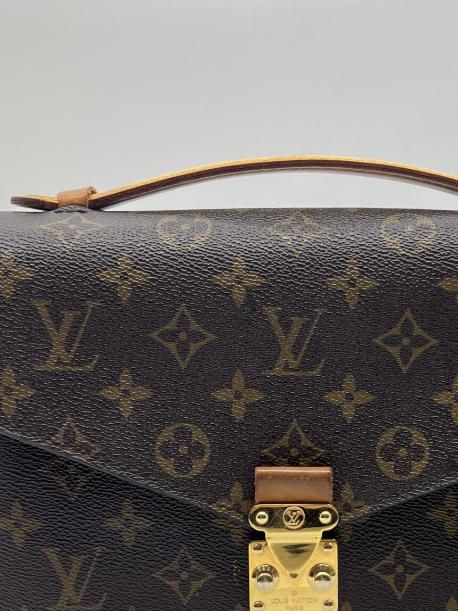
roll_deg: +0.1
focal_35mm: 58
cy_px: 440
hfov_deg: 25.0
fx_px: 1023
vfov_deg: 32.7
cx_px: 323
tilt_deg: -12.4
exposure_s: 1/123
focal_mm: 5.7
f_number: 1.5
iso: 32
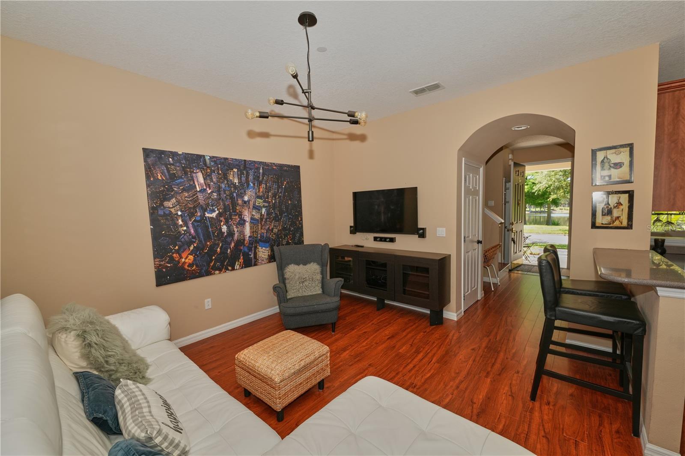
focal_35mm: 14
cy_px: 228
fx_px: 266
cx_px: 342
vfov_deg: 81.2
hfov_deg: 104.3
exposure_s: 1/200
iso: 400
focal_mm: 14
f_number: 5.6
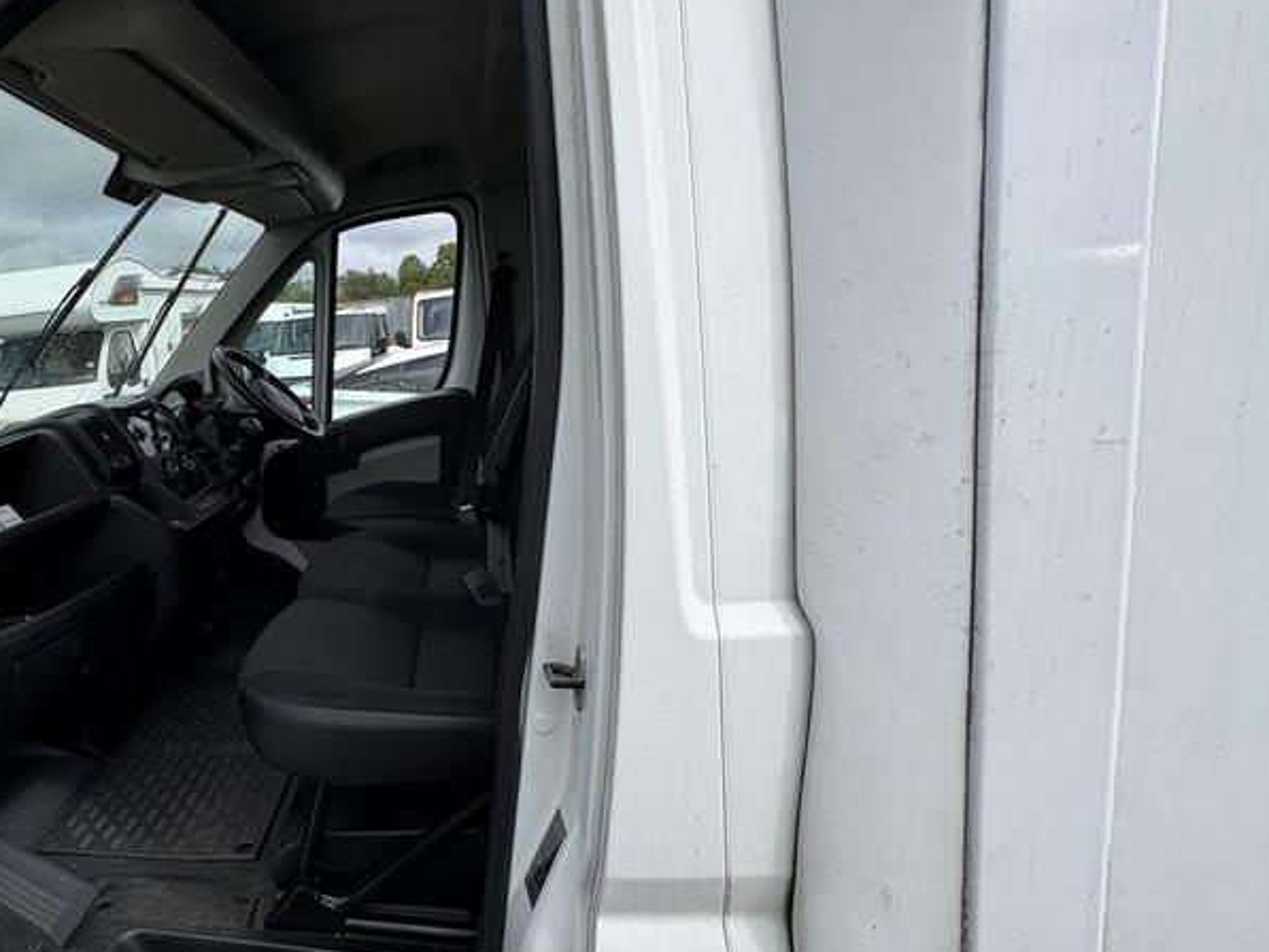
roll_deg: -0.2
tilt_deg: -3.8
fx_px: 770
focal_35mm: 21
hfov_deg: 75.0
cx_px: 366
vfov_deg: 63.5
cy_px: 487
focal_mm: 2.22
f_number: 2.2
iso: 50
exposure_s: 1/1299
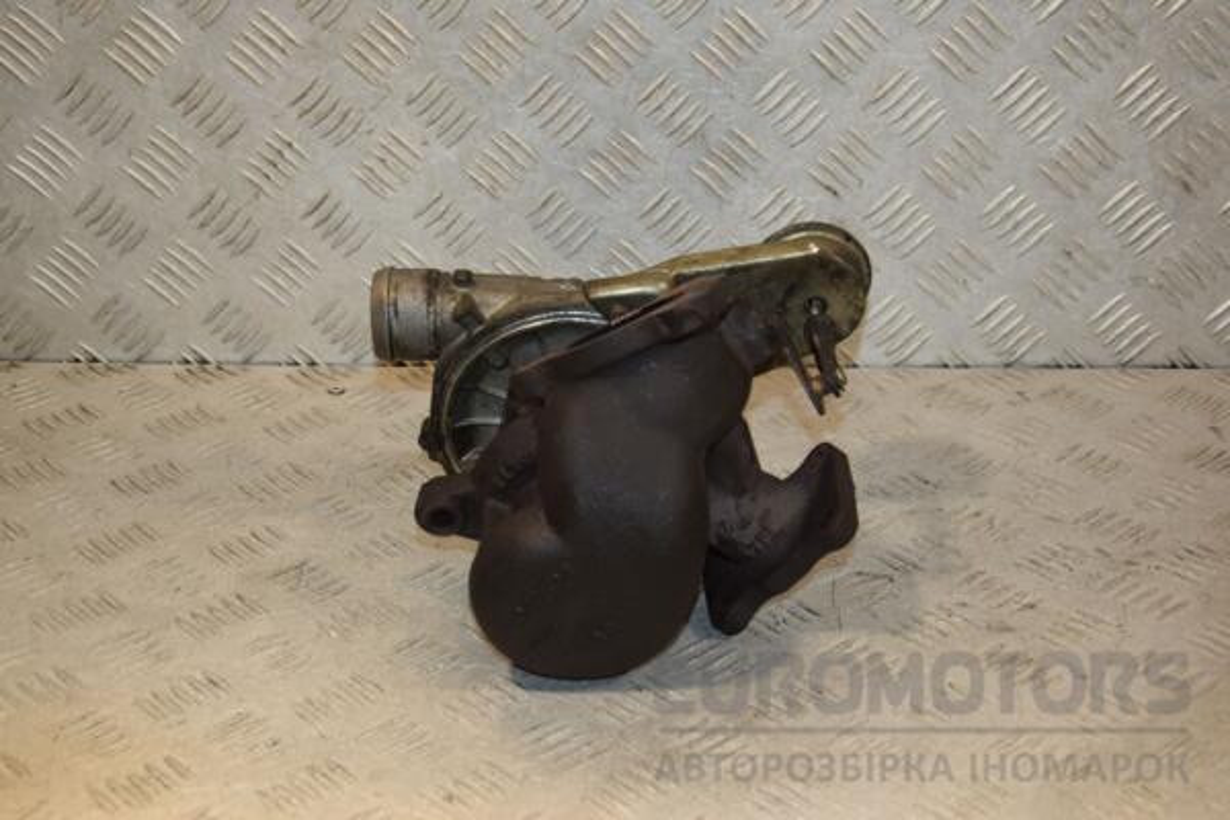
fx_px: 1947
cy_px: 410
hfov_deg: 35.1
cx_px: 615
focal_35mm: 57
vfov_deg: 23.8
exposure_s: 1/200
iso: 800
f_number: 5.6
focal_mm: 38
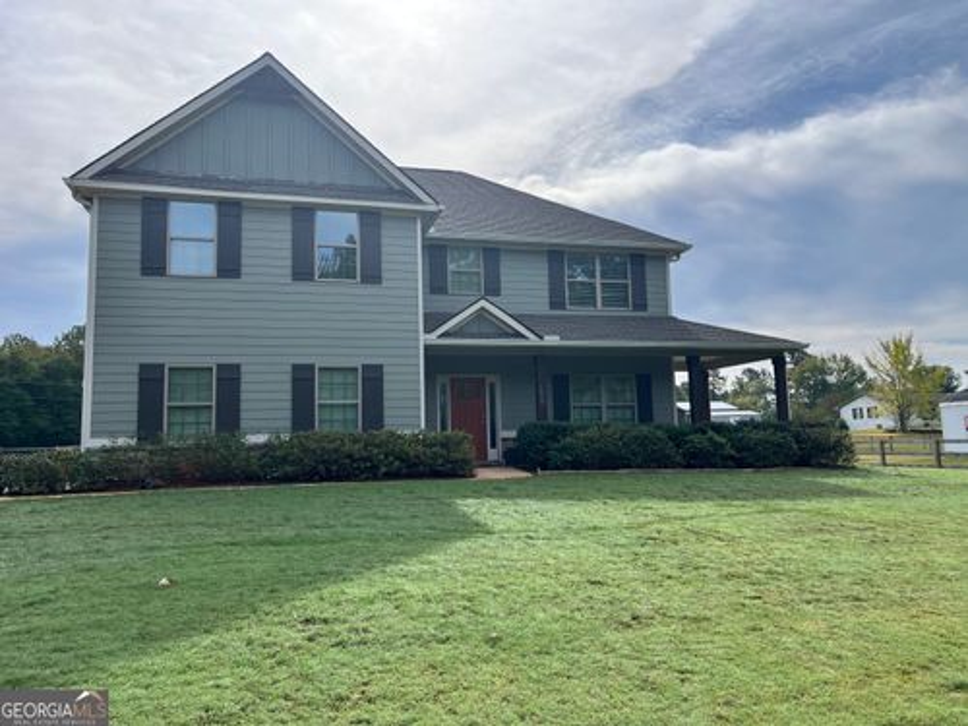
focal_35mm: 26
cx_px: 484
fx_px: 727
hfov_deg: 67.3
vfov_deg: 53.1
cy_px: 363
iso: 50
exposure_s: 1/4484
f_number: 1.6
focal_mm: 5.1
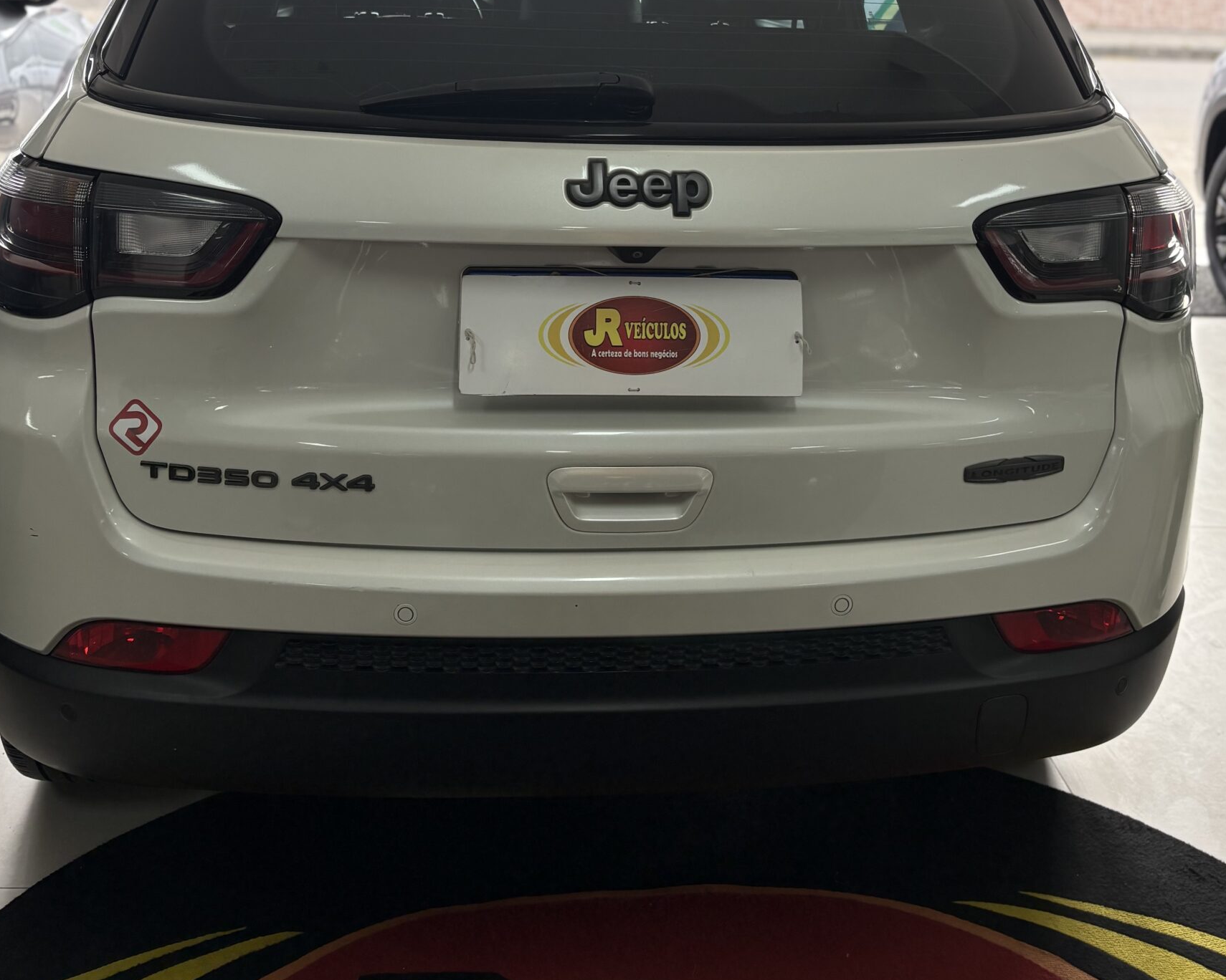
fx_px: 1379
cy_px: 118
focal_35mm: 38
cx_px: 613
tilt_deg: -9.0
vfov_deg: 36.9
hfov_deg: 47.9
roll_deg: -2.7
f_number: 1.6
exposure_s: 1/232
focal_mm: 5.96
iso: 80
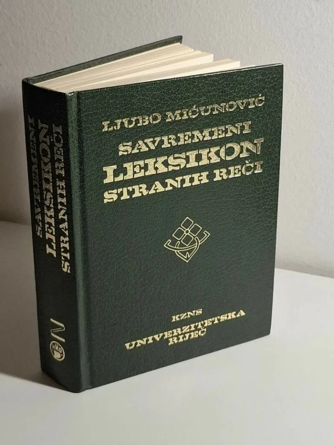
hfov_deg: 58.9
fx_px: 296
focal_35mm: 23
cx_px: 167
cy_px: 222
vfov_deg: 73.9
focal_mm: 5.54
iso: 200
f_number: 1.8
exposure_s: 1/100
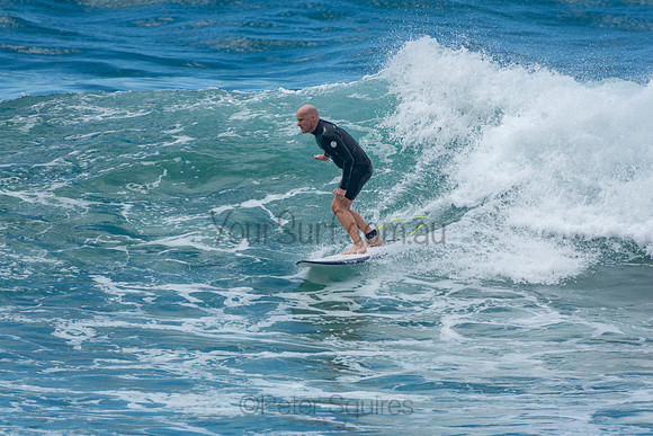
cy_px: 218
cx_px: 326
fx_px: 10885
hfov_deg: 3.4
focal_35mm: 600
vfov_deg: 2.3
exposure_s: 1/1250
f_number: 5.6
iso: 200
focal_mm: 400
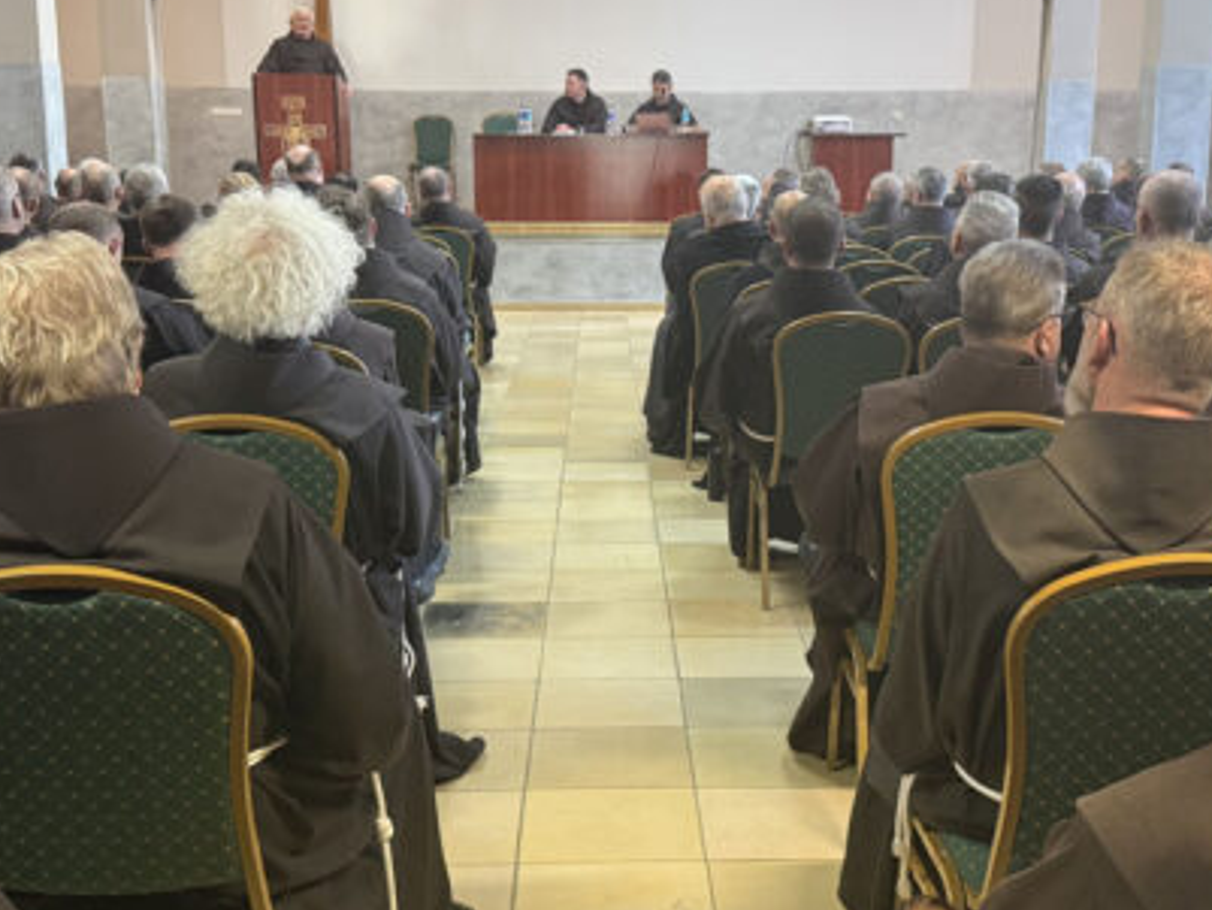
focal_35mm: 46
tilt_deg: -11.2
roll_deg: -0.1
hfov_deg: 41.2
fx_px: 1611
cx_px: 653
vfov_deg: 31.5
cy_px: 484
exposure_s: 1/50
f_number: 1.78
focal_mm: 6.76
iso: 320
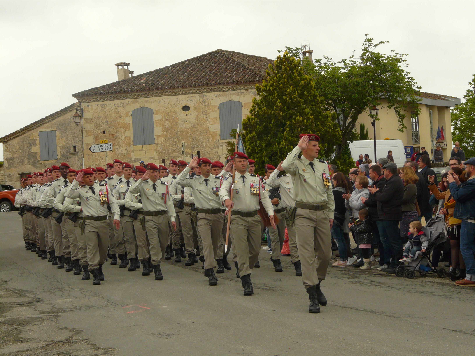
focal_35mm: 83
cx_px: 238
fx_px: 1139
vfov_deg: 17.8
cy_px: 178
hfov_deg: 23.6
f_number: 5.6
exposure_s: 1/200
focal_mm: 13.6
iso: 100
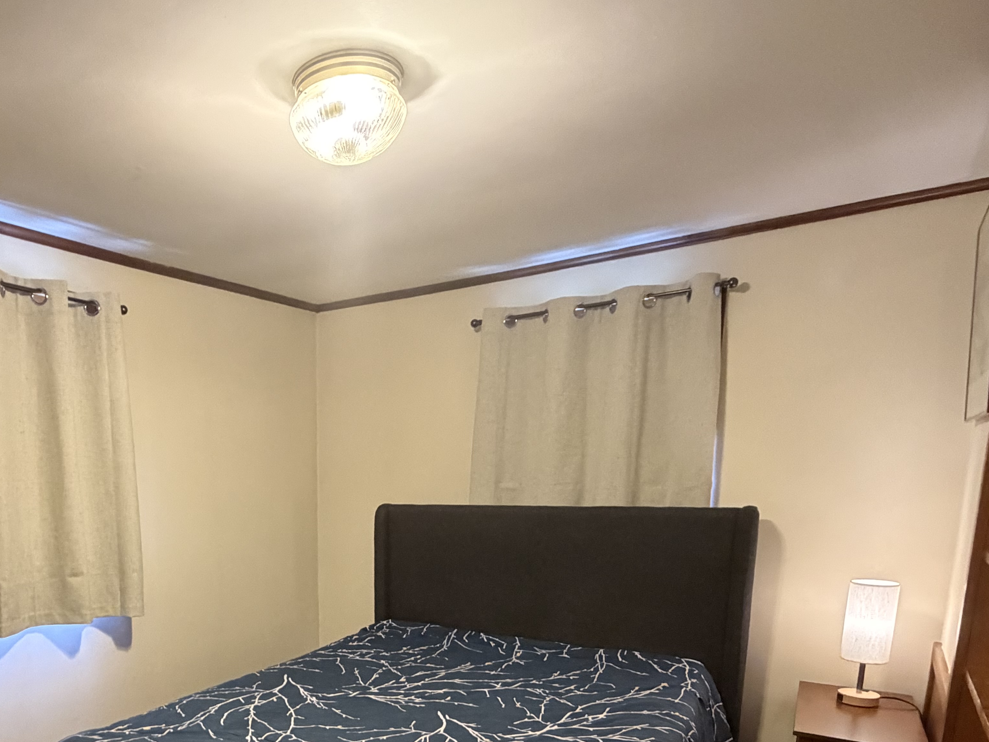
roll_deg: +0.9
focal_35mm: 26
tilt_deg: -10.3
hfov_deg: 64.1
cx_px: 272
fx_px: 743
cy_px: 615
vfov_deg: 49.3
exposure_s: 1/60
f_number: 2.2
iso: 800
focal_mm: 2.22
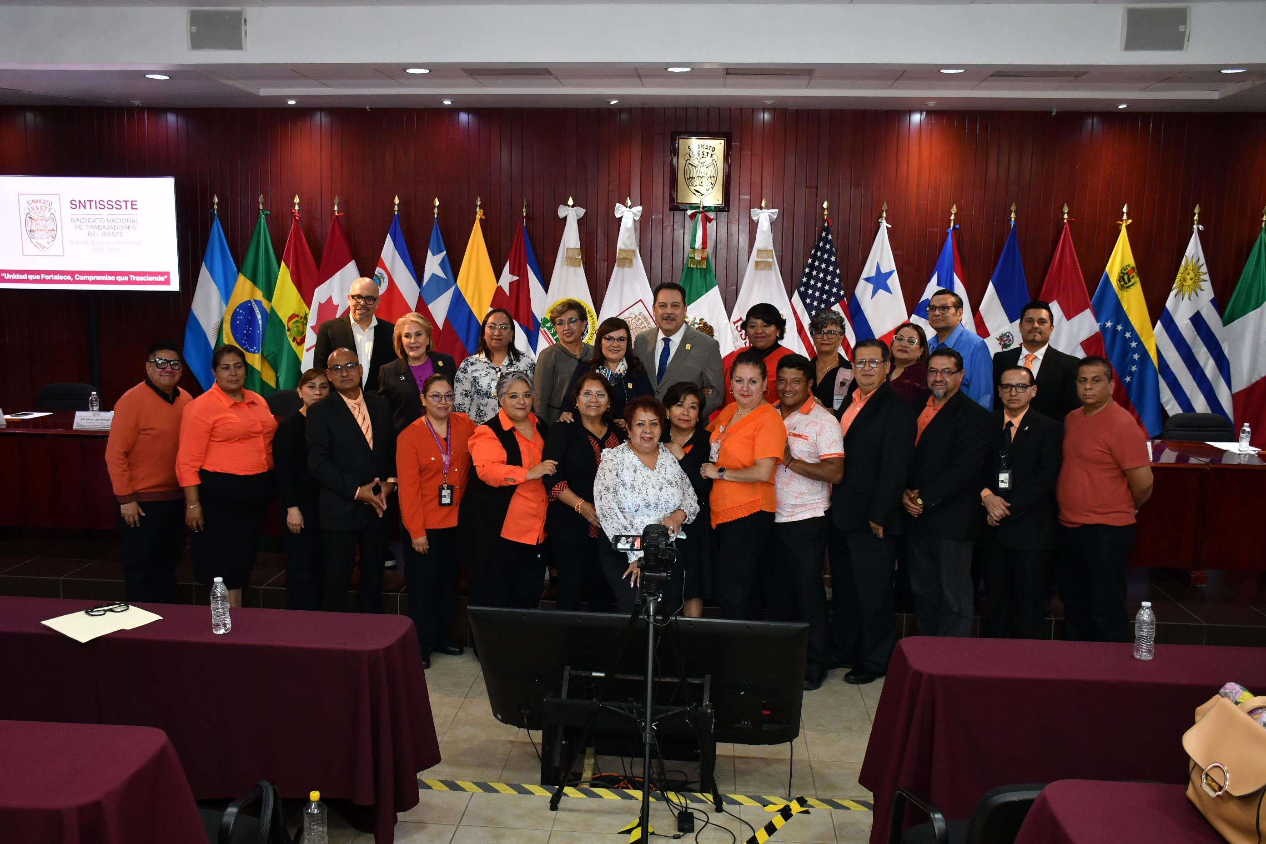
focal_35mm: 33
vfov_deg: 40.0
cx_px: 633
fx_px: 1160
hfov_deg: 57.2
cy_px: 422
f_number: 5.6
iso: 1250
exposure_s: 1/80
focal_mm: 22
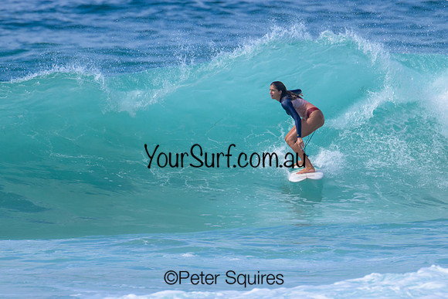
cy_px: 187
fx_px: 13619
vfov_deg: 1.3
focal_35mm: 1094
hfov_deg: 1.9
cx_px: 273
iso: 640
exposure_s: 1/2000
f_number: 11
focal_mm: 800
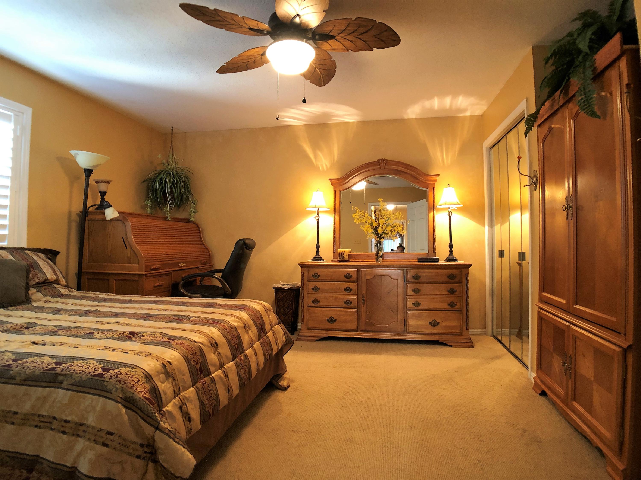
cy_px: 240
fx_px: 518
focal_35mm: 28
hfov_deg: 63.4
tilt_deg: +1.3
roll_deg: +0.2
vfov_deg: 49.7
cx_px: 320
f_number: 1.8
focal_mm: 3.99
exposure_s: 1/13
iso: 100
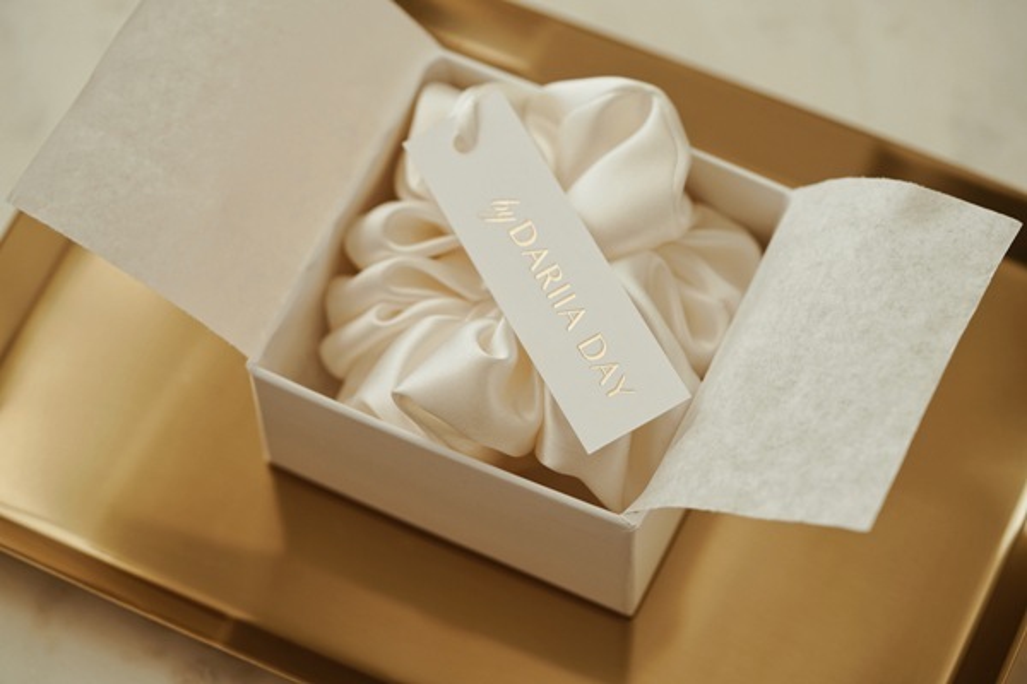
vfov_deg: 15.2
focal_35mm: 90
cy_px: 342
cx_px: 514
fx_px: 2567
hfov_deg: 22.6
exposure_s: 1/125
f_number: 4.5
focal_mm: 90
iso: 100
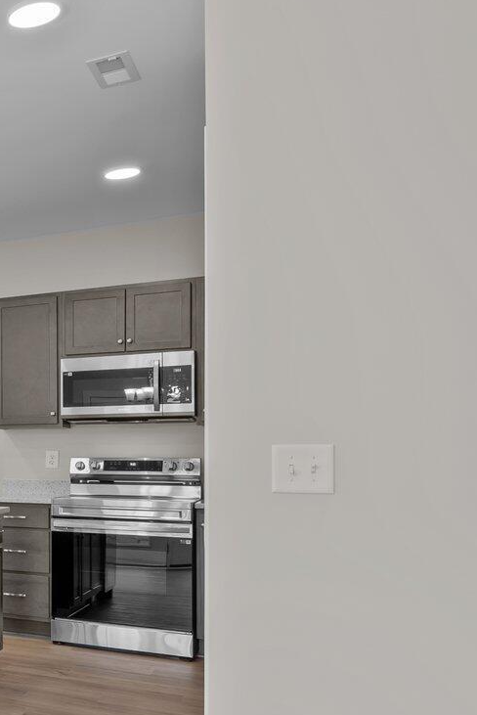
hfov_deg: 22.5
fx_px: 834
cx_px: -330
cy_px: 466
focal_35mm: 42
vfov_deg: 45.8
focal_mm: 15
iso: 200
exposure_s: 1/8
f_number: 7.1
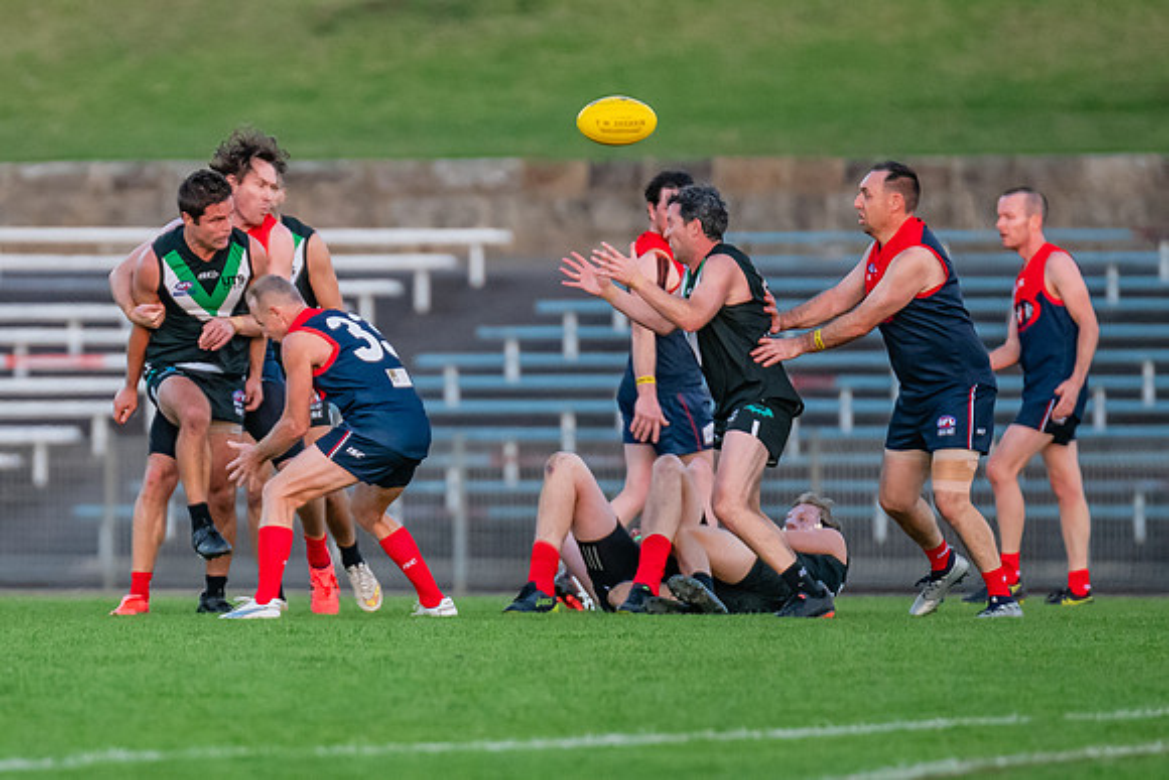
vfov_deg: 2.0
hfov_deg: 3.0
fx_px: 22465
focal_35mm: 692
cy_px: 422
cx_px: 248
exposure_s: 1/1600
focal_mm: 300
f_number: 2.8
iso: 1800
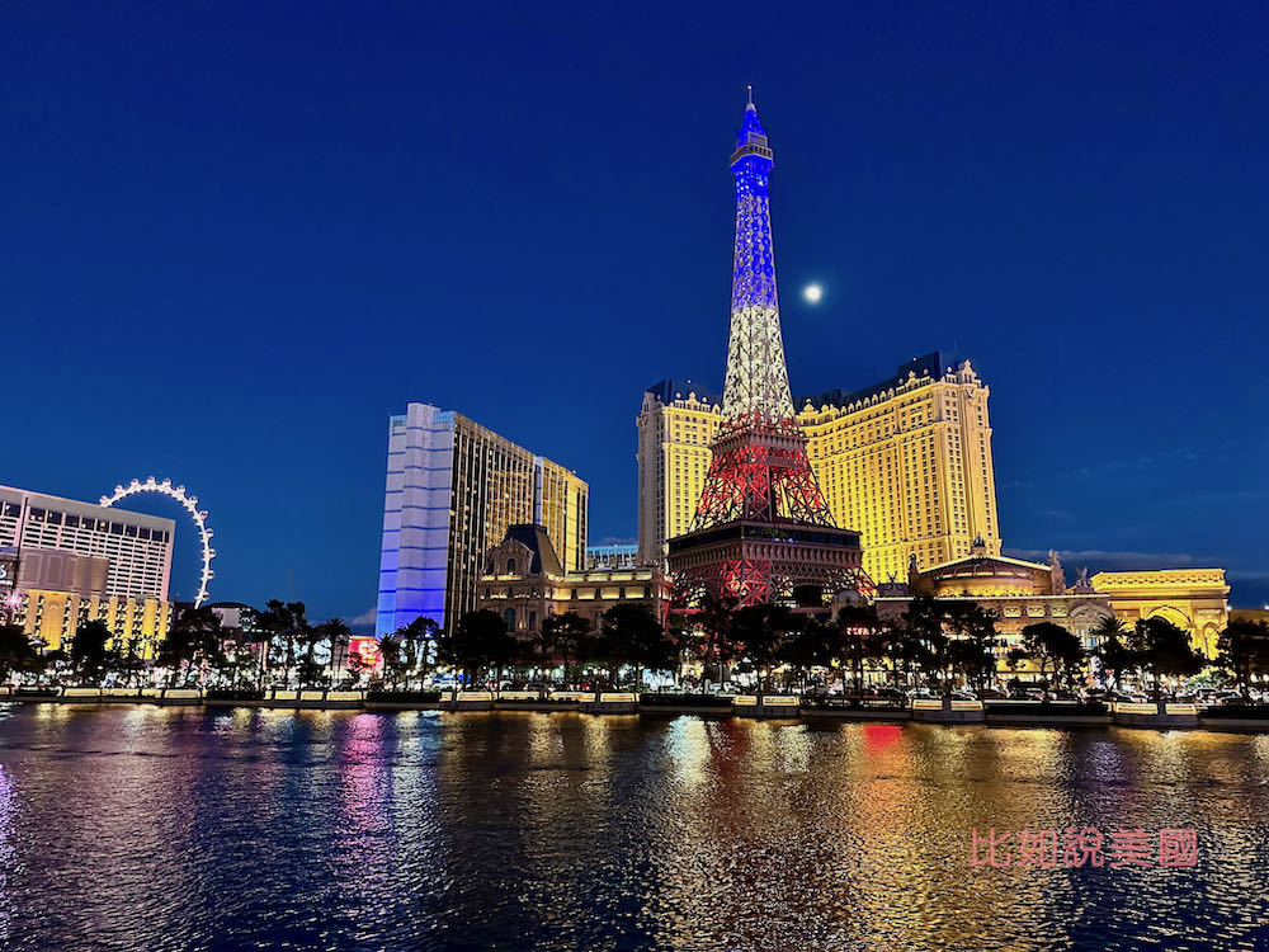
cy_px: 476
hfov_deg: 71.6
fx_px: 880
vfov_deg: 56.8
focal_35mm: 24
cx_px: 634
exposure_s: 1/40
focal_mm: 6.86
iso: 1000
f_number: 1.78
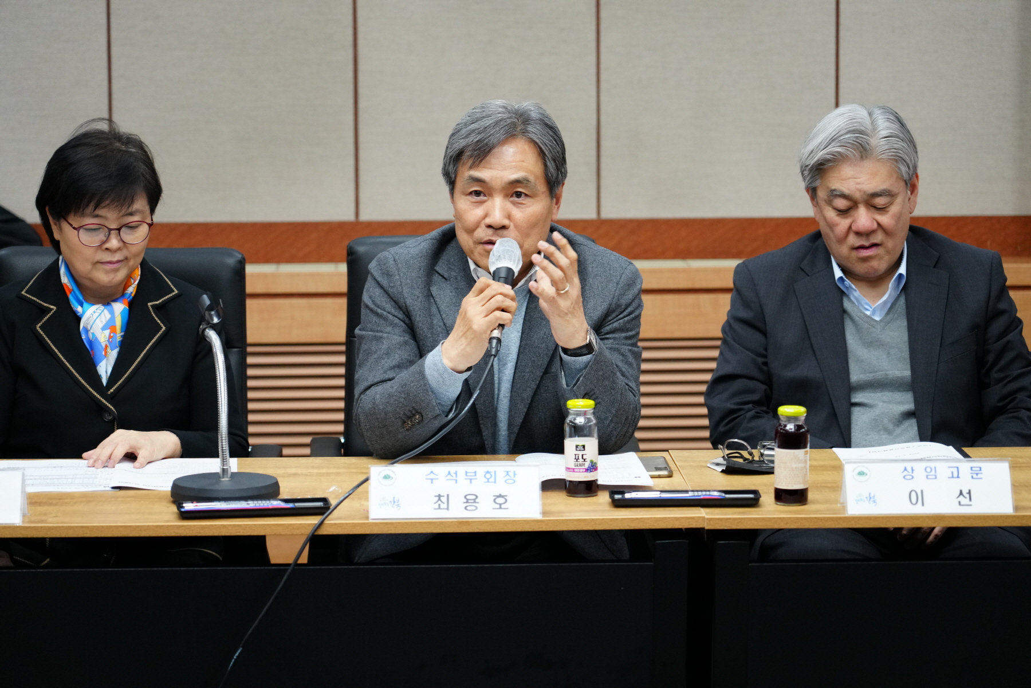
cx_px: 516
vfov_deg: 13.2
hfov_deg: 19.6
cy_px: 344
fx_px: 2978
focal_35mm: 104
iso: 2500
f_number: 4
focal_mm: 104
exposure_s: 1/250
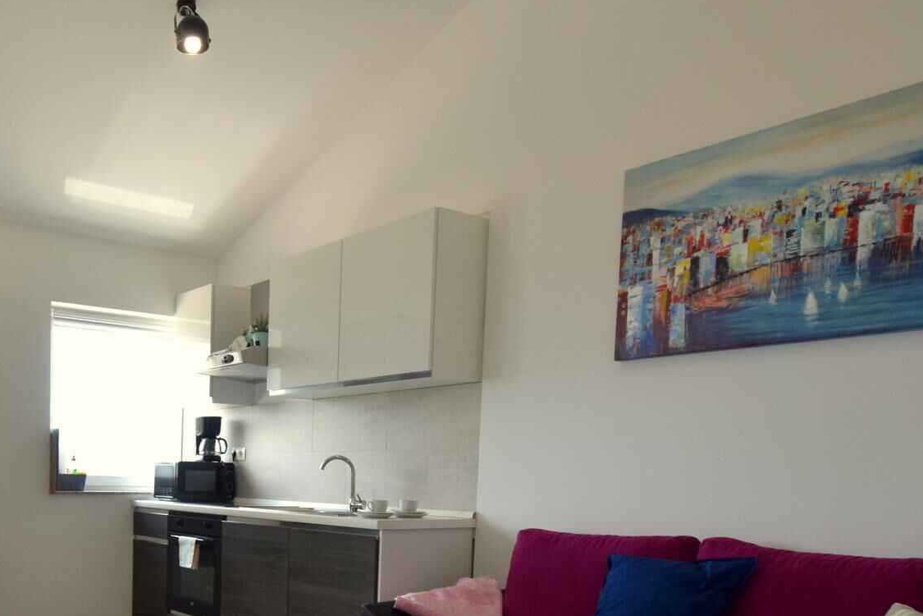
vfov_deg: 39.2
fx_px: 820
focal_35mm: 32
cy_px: 508
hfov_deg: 54.9
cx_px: 194
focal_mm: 10
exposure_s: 1/125
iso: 400
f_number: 5.6
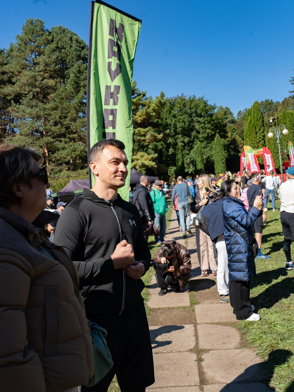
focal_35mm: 38
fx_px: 430
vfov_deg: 49.0
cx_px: 147
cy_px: 193
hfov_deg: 37.7
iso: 200
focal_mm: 35
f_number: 8
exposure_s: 1/250
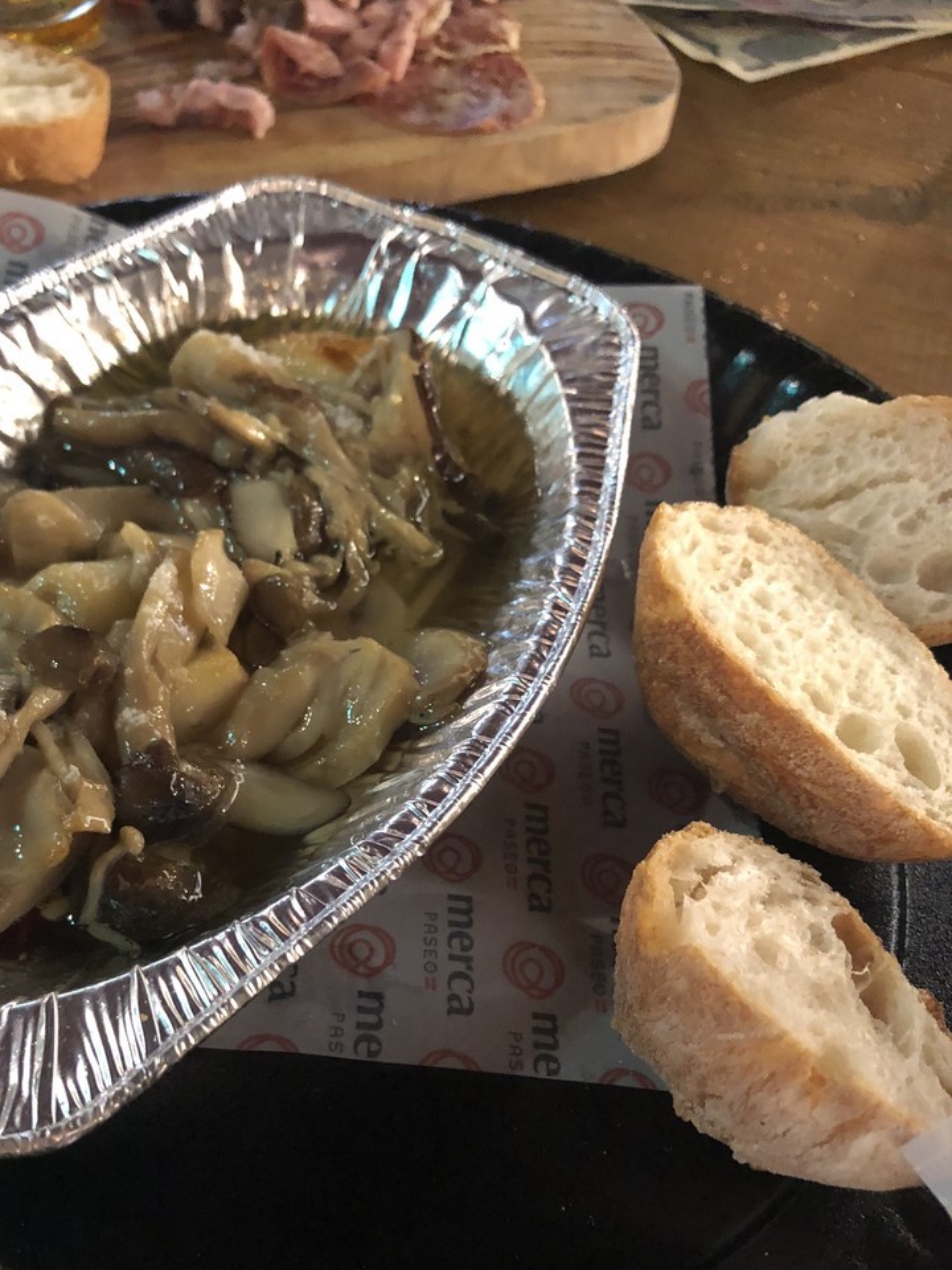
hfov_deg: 40.4
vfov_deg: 52.2
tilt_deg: -52.2
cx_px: 358
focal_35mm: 35
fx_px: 1283
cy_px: 782
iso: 100
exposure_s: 1/4
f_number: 1.8
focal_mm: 3.99
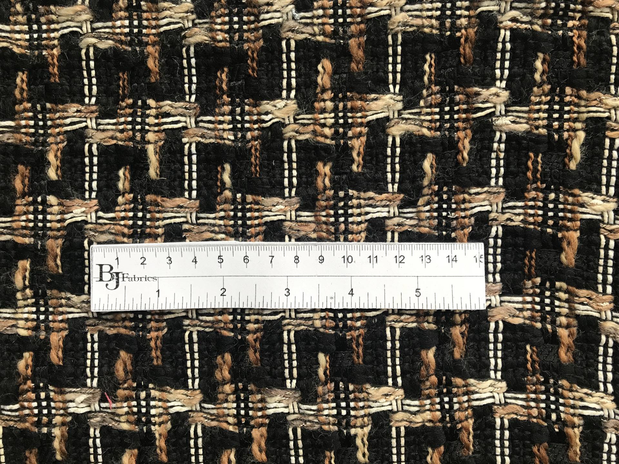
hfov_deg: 63.4
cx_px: 310
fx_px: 501
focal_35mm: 28
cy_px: 232
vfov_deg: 49.7
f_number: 1.8
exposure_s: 1/40
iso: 20
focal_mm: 3.99
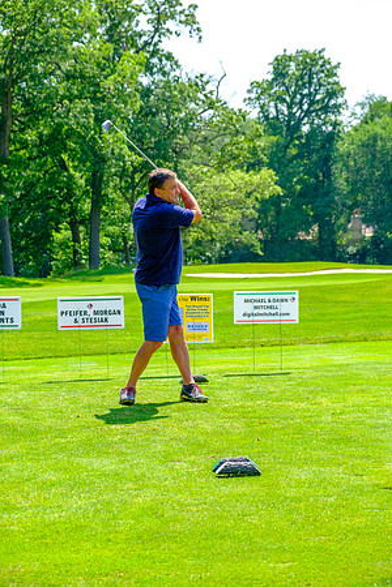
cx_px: 196
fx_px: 1241
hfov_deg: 17.9
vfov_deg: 26.7
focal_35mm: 76
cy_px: 294
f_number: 4.5
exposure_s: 1/320
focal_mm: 50.5
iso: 200
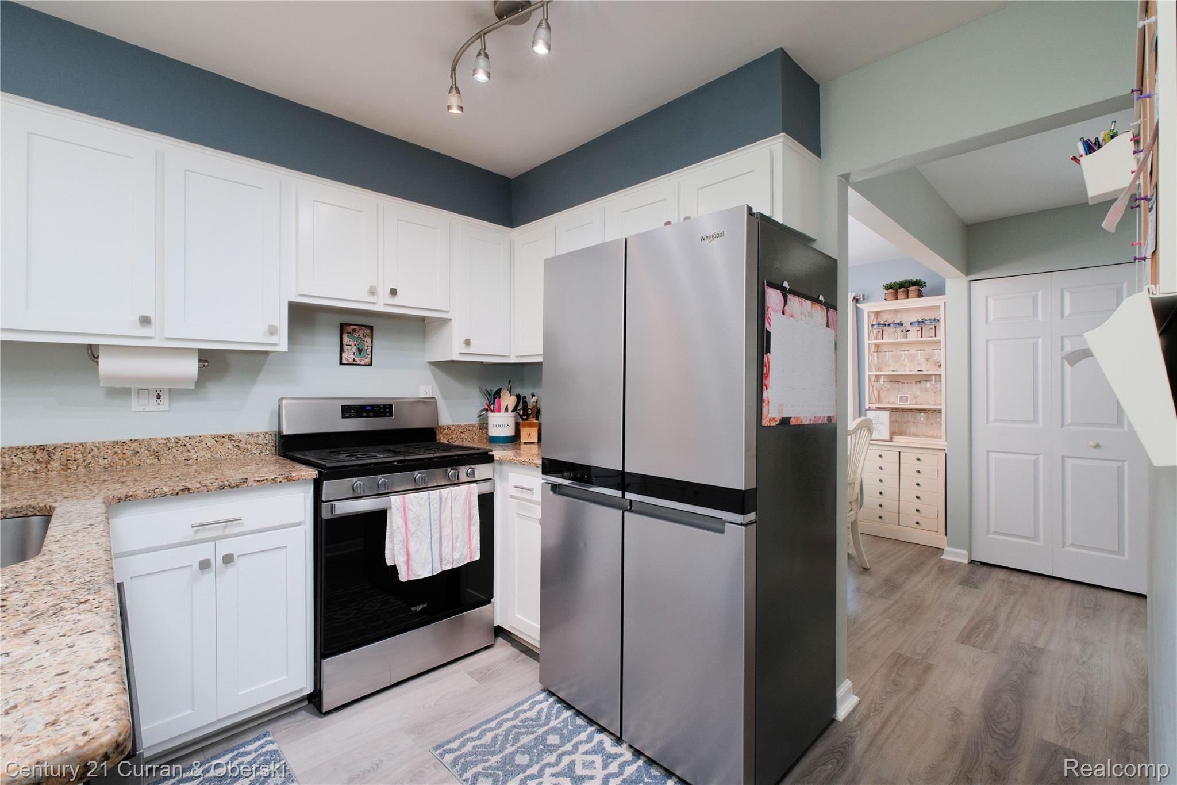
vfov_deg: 73.7
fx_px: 523
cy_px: 392
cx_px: 588
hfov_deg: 96.7
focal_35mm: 16
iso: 800
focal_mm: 10.4
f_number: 8
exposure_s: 1/125
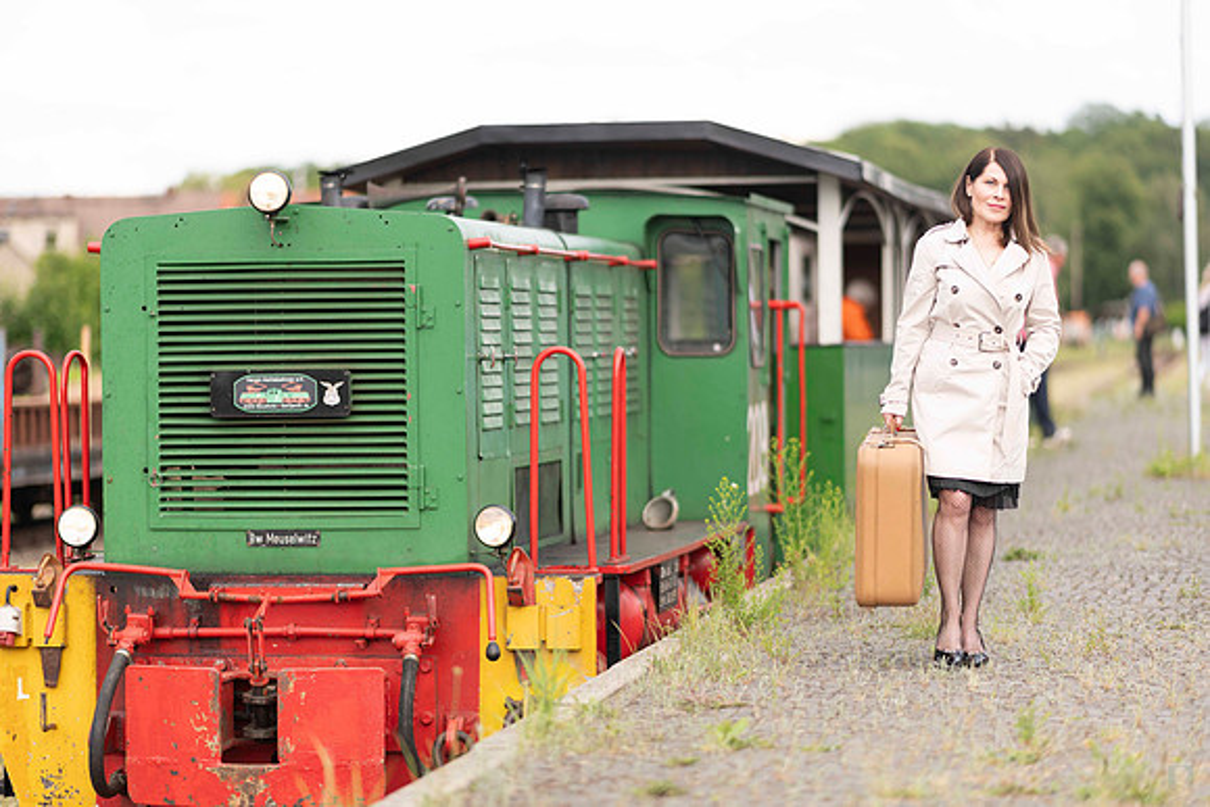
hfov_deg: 18.7
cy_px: 403
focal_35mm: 109
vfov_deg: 12.6
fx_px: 3668
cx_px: 618
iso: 64
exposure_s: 1/1600
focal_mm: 105
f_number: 1.4
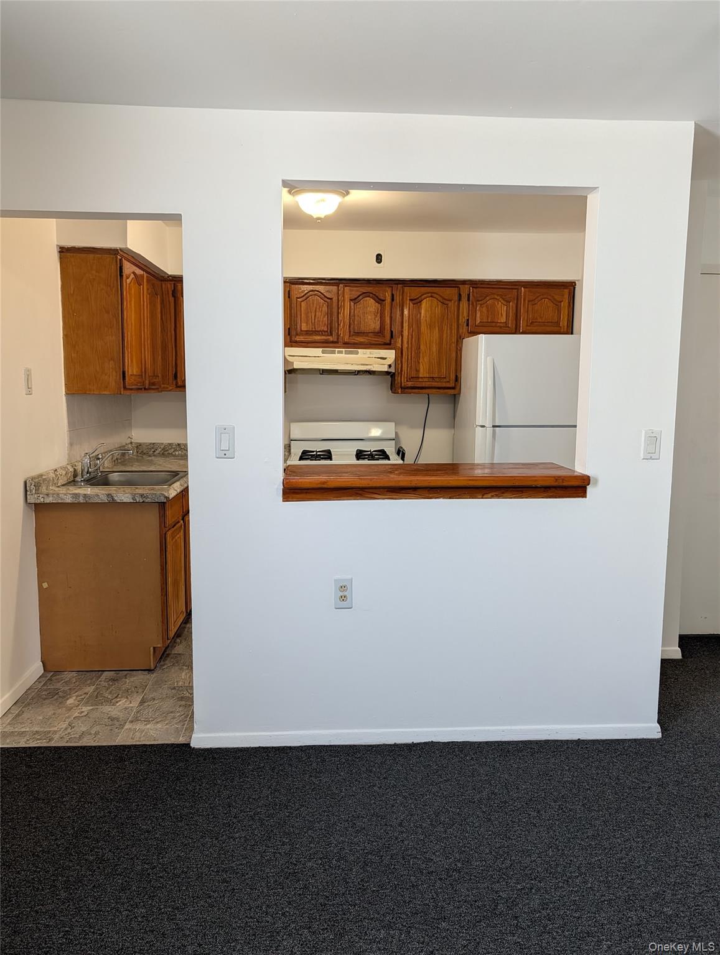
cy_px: 478
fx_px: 664
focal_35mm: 24
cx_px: 360
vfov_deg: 71.5
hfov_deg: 56.9
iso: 33
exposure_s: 1/120
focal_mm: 6.9
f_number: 1.68
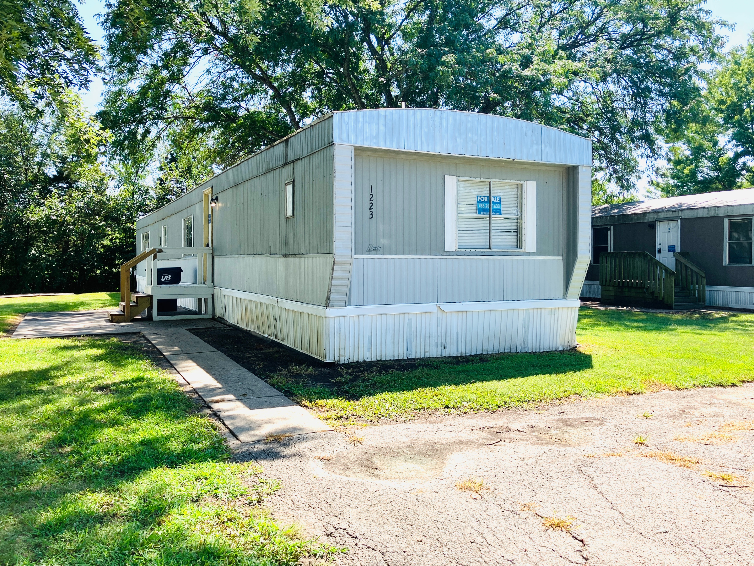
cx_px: 377
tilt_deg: -1.0
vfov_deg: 49.8
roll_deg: -1.2
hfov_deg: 63.4
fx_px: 610
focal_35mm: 28
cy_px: 283
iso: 32
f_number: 1.8
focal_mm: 3.99
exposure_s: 1/838
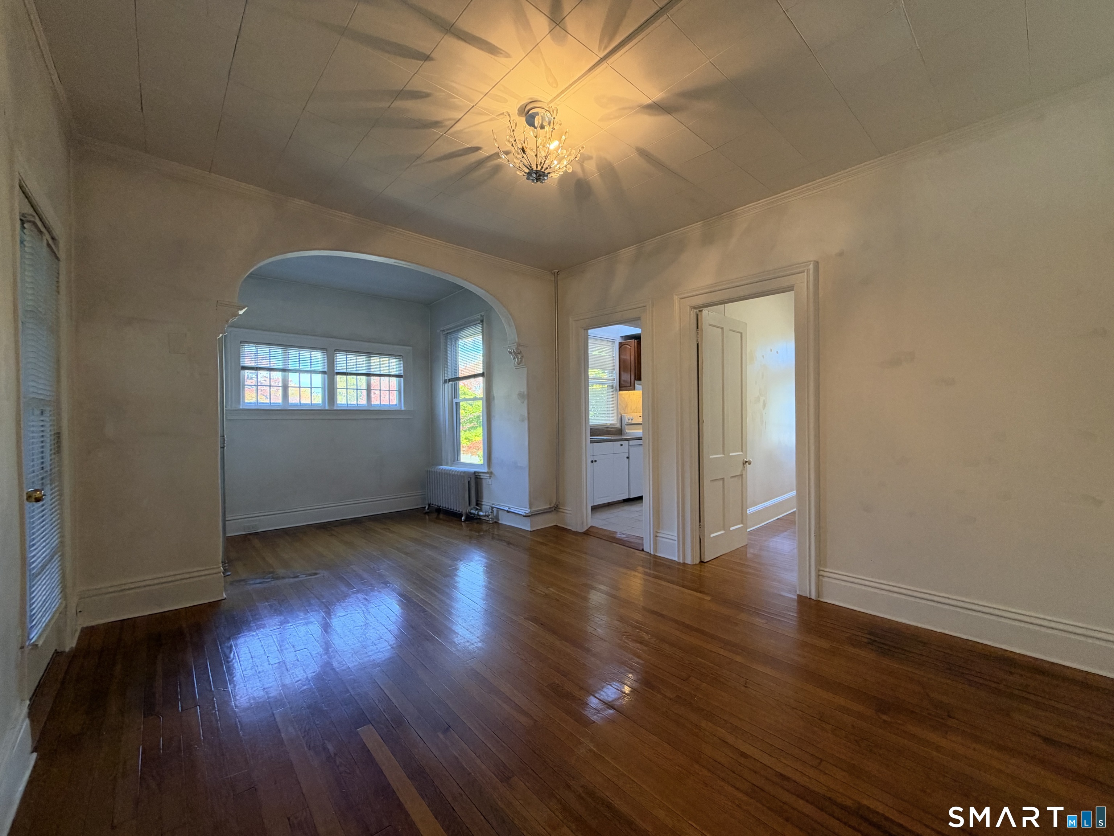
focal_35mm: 14
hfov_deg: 102.1
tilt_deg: -0.1
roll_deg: +1.5
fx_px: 451
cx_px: 557
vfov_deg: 85.7
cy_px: 418
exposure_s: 1/60
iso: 200
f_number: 2.2
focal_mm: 2.22
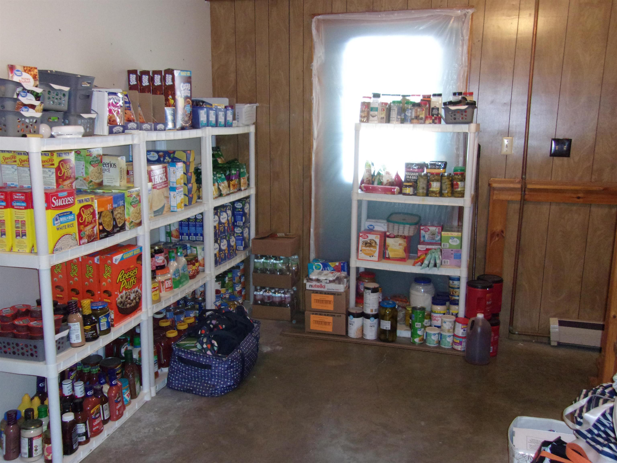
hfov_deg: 54.0
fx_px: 606
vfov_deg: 41.8
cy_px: 232
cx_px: 308
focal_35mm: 34
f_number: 3.3
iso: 400
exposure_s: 1/34
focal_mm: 6.1
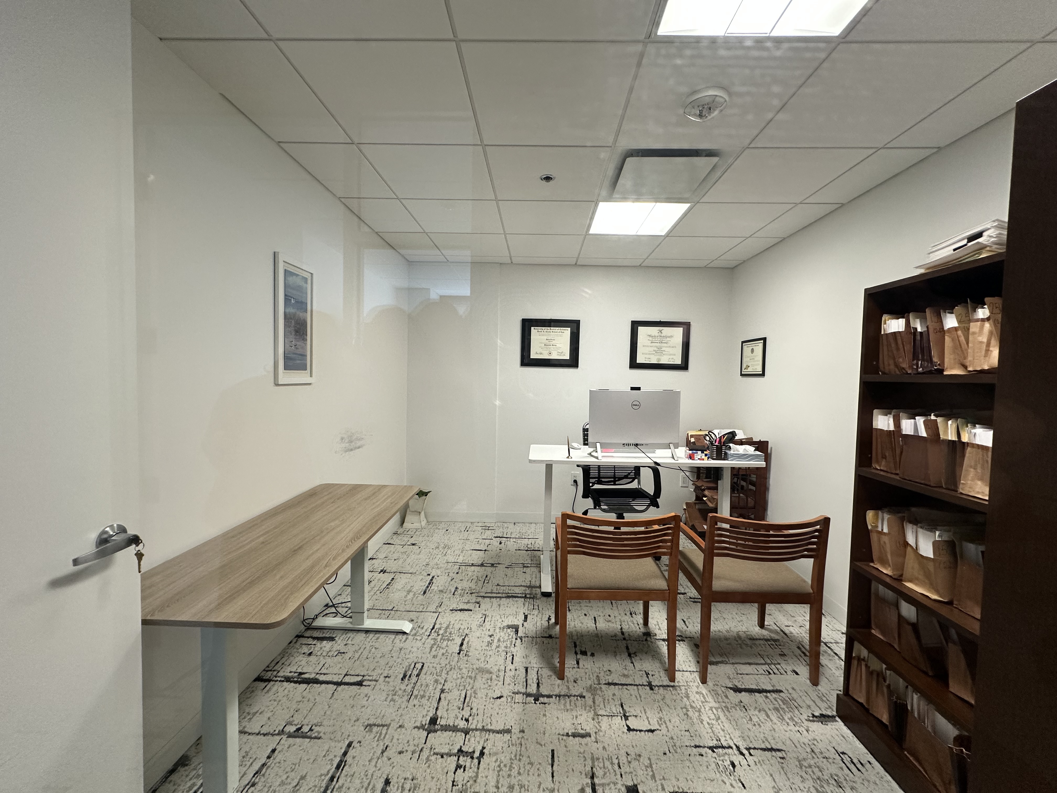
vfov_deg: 85.7
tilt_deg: -2.2
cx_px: 528
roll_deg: -1.6
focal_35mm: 14
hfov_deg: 102.1
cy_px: 396
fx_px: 427
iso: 200
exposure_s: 1/120
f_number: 2.2
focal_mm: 2.22
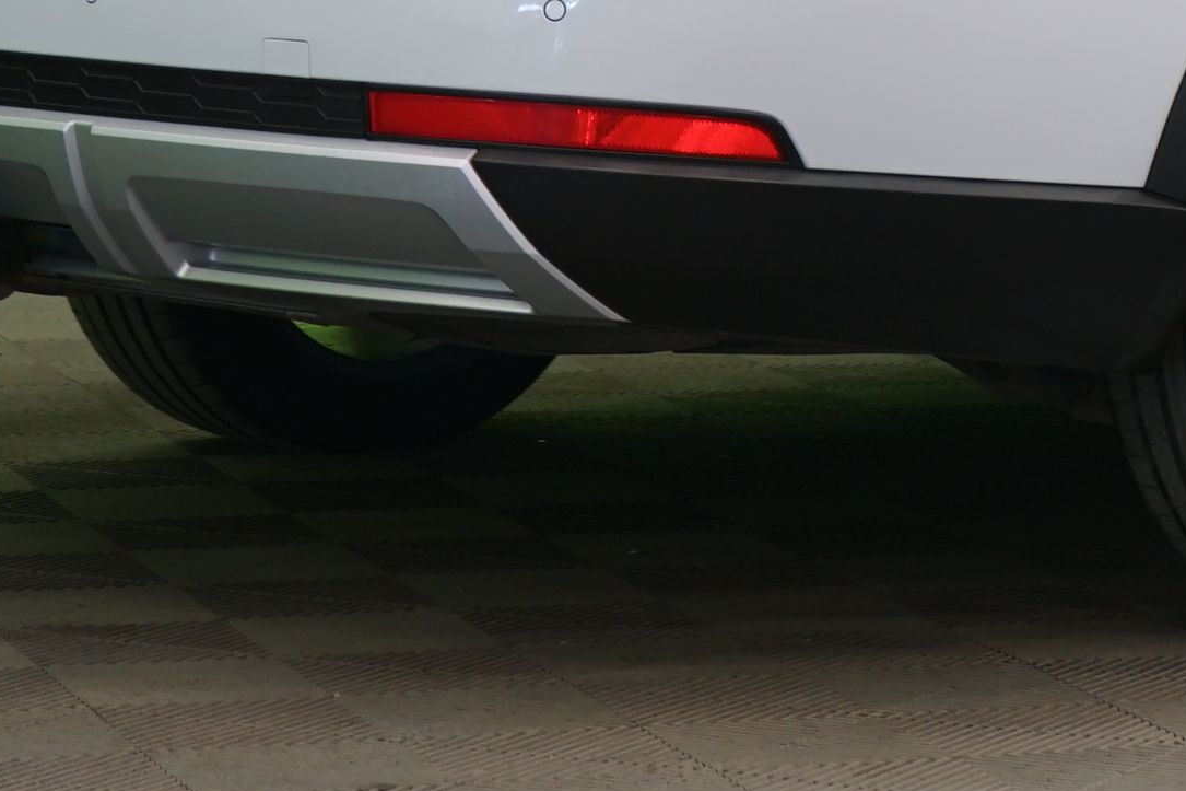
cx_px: 1393
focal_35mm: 185
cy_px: -455
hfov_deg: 10.9
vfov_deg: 7.3
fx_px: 6093
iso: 400
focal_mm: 51
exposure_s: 1/10
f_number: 4.5
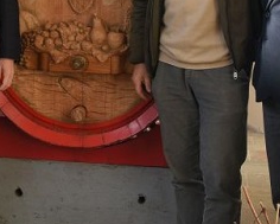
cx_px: 33
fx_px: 1161
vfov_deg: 10.9
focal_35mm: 140
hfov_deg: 13.6
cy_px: -2
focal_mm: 44
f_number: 13
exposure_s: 1/160
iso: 500
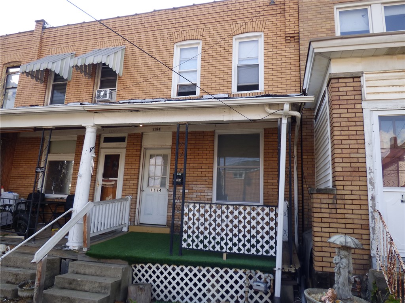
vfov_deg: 56.8
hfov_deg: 71.6
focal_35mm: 24
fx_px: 281
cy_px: 152
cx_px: 202
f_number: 3
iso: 100
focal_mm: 4.25
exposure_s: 1/400
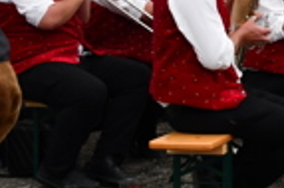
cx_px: 459
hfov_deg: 14.5
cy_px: -17
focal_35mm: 129
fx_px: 1016
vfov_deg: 10.5
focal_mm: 22
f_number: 3.5
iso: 800
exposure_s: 1/200
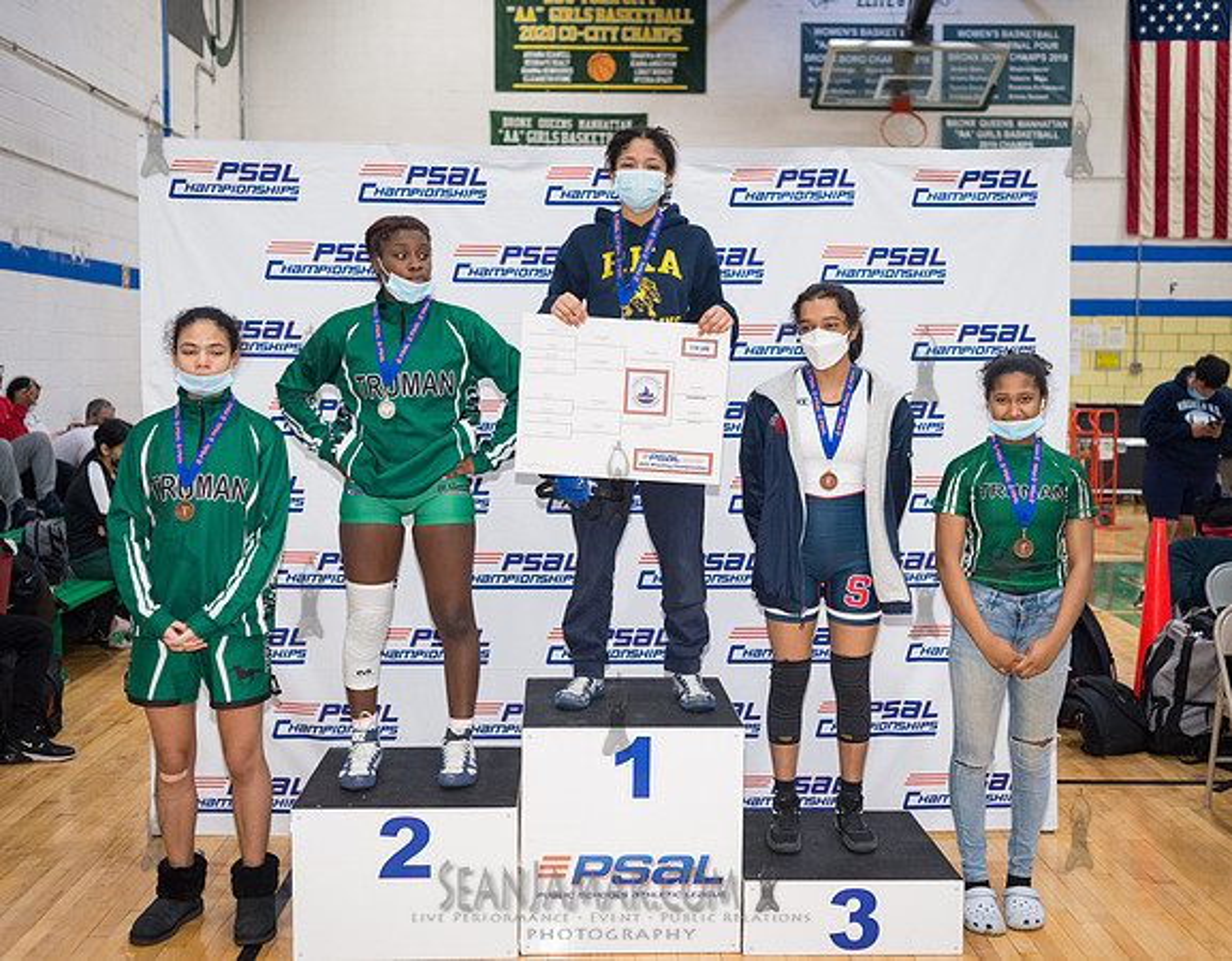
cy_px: 480
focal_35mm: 39
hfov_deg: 47.5
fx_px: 1400
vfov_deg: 37.9
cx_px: 631
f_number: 3.5
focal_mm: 35
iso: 4000
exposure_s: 1/400
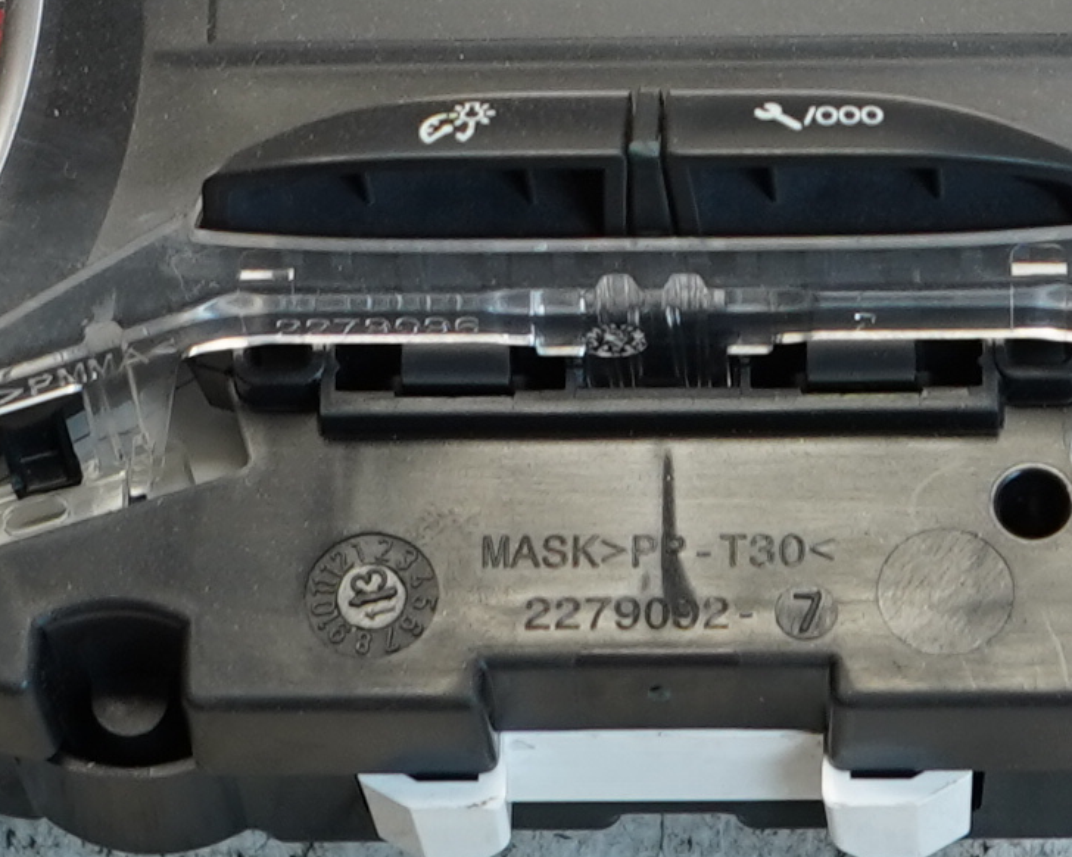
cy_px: -305
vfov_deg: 7.7
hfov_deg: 9.8
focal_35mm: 198
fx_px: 6280
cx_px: 667
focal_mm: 26
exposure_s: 1/60
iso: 250
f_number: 4
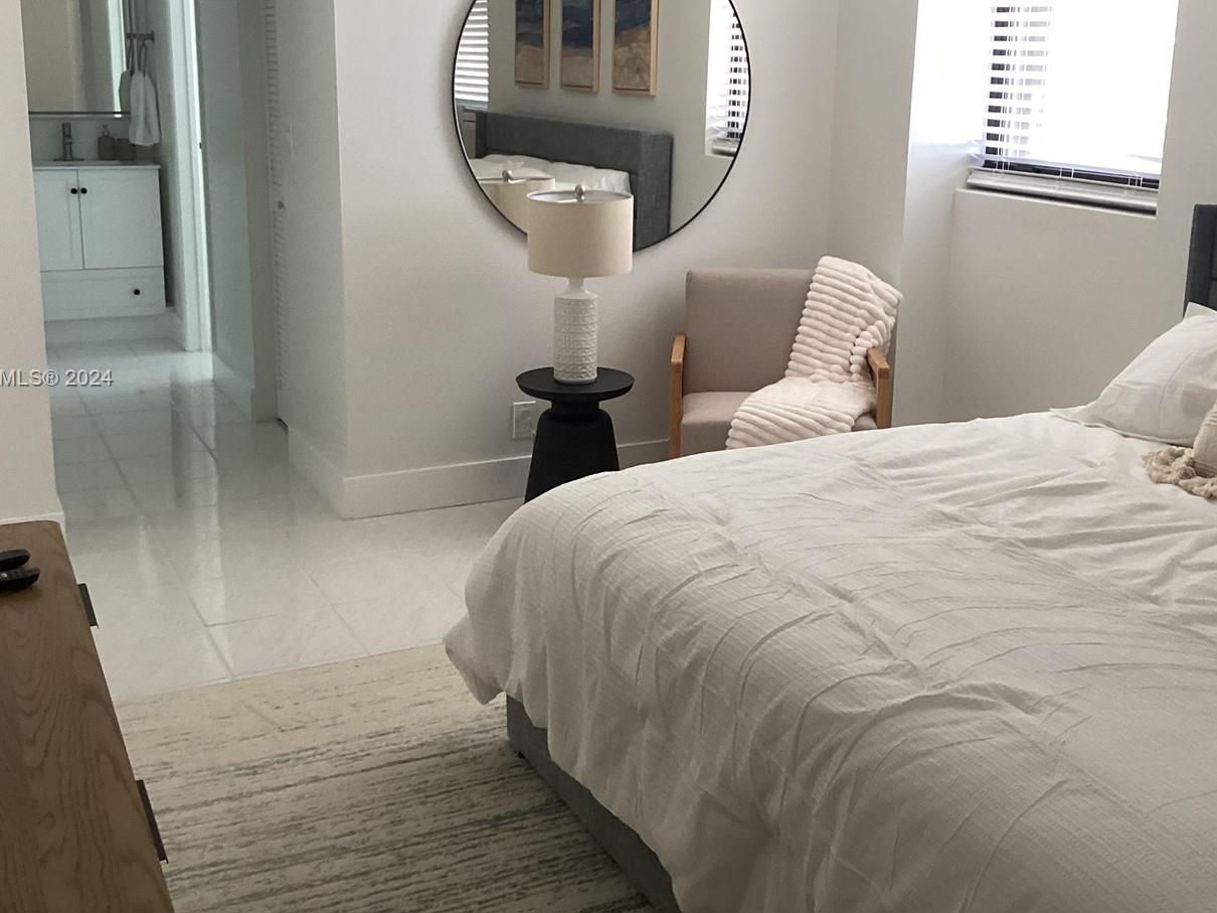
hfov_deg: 45.8
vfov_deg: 35.0
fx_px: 1441
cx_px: 595
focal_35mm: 41
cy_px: 379
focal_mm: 3.3
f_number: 2.4
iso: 160
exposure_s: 1/60
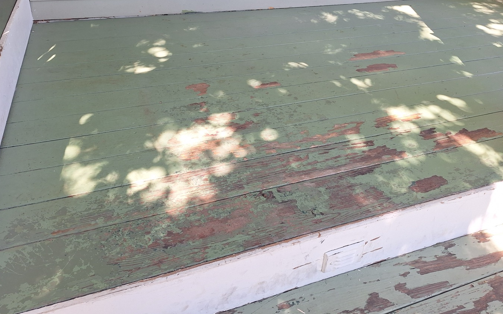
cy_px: 91
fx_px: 398
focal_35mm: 29
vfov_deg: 42.3
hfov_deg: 64.6
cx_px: 263
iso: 40
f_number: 1.8
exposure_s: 1/163
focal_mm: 5.54
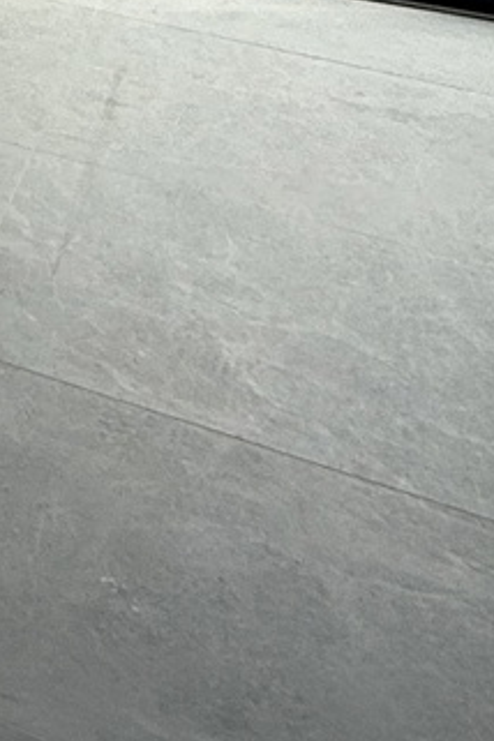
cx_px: -706
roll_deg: +1.2
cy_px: -699
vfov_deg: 17.5
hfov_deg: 12.3
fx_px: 1791
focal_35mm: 87
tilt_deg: -1.5
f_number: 2.2
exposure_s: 1/225
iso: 50
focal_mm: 2.22
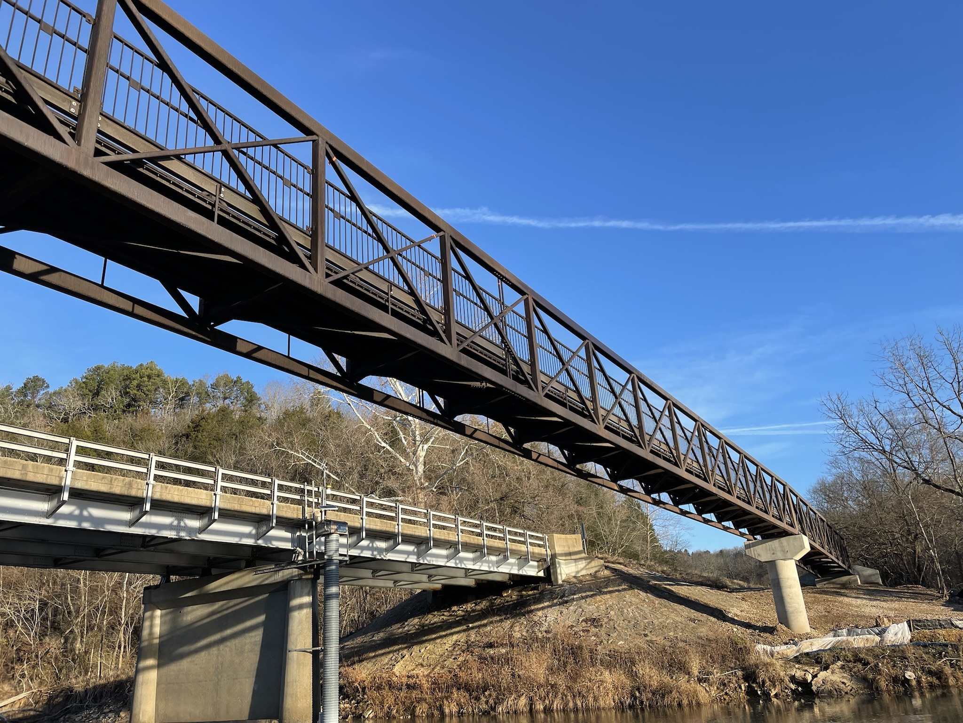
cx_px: 482
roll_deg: +4.3
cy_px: 362
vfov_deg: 53.1
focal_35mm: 26
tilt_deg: +21.1
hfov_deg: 67.3
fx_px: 723
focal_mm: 4.2
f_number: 1.6
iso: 32
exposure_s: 1/1114
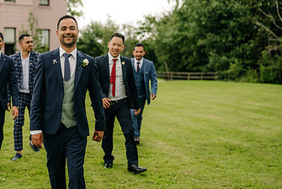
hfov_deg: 31.4
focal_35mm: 62
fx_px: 486
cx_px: 49
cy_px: 86
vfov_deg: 21.9
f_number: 1.6
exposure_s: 1/500
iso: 100
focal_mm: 35
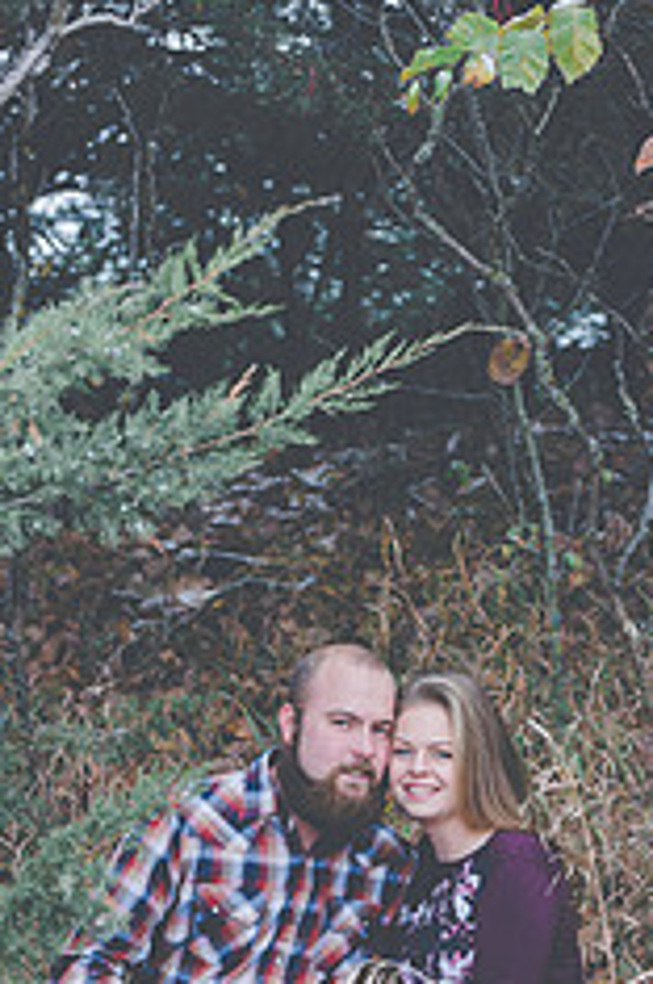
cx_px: 440
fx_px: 4448
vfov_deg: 12.5
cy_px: 867
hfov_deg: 8.4
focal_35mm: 163
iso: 160
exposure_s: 1/200
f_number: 4
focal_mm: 85
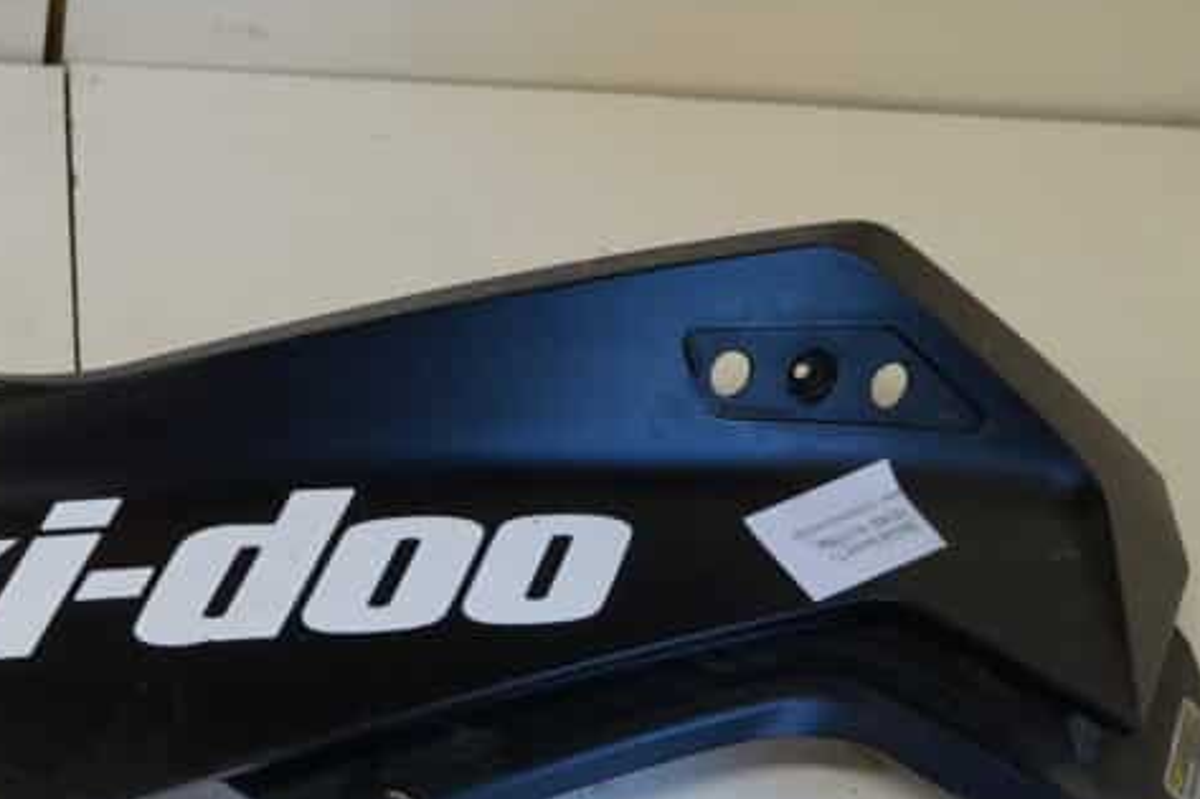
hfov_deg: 29.0
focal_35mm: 65
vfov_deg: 20.9
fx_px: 2166
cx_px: 5
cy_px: 514
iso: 800
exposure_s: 1/60
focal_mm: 20
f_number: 4
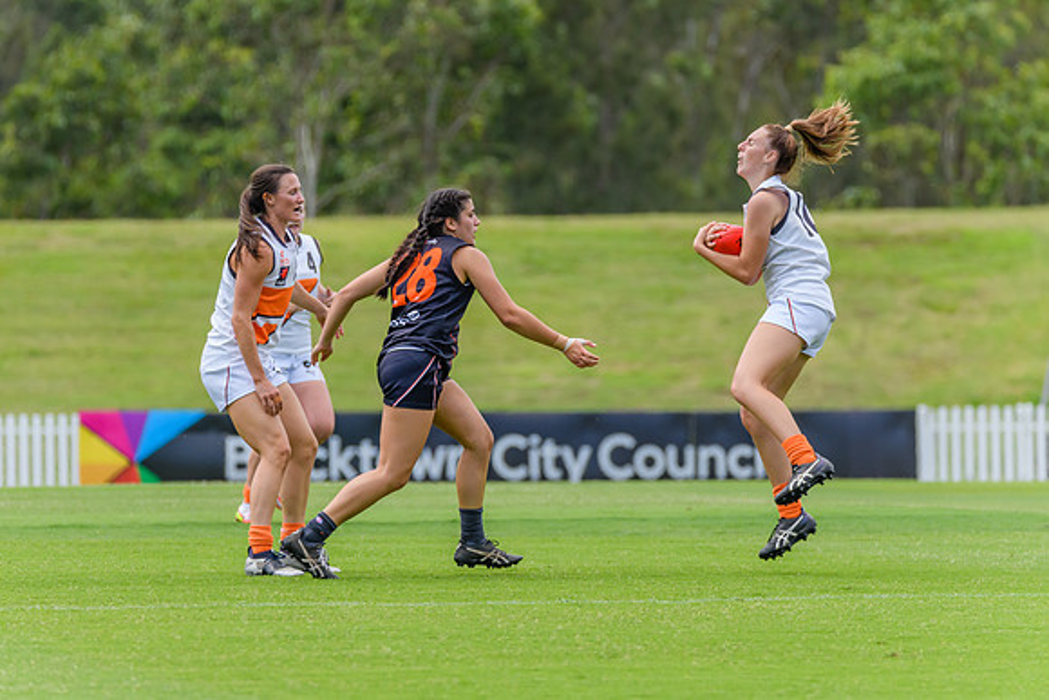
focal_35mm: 476
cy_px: 280
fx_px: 13883
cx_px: 501
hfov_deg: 4.3
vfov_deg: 2.9
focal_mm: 380
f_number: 6.3
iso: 800
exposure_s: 1/1600
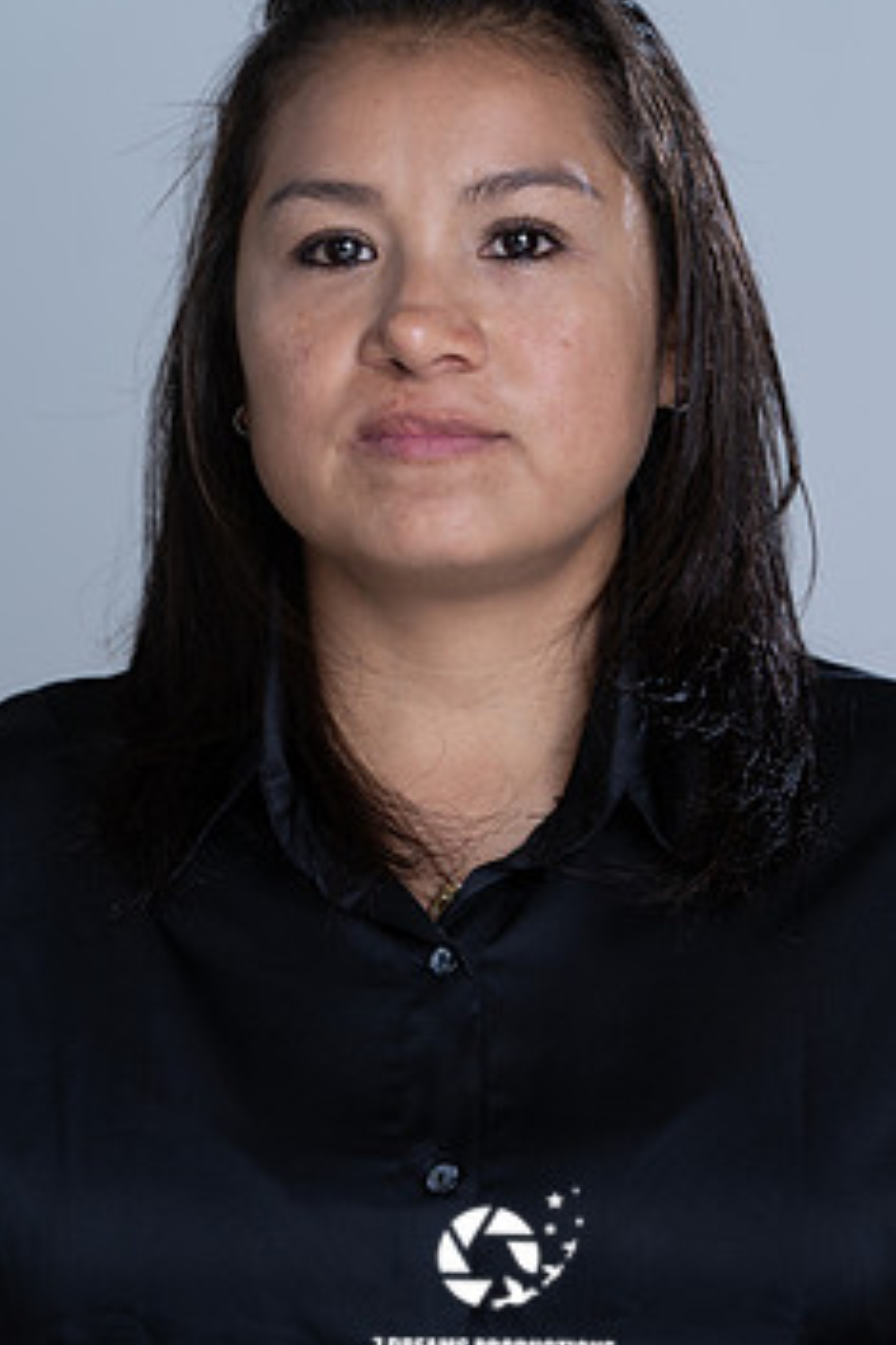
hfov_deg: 6.9
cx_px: 496
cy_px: 621
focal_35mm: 199
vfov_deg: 10.3
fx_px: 7436
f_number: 5.6
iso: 160
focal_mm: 156
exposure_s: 1/200
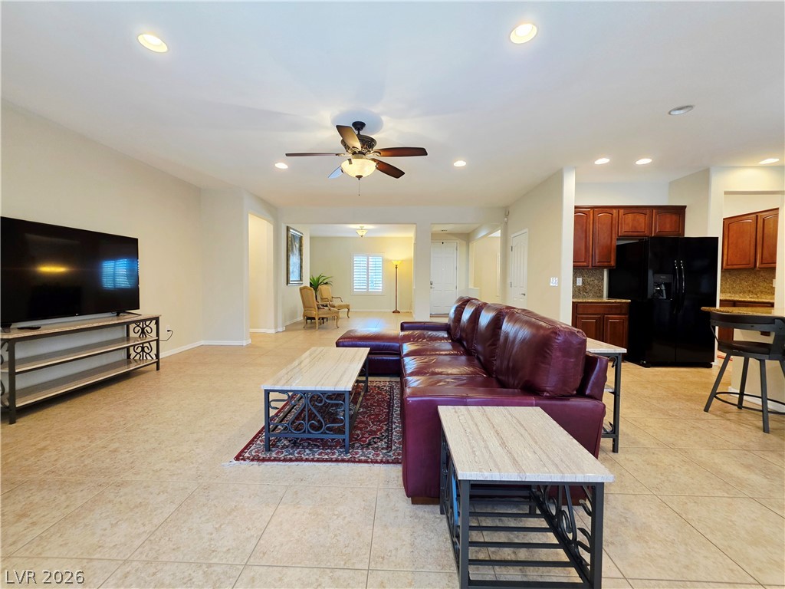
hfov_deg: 106.2
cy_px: 294
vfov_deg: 89.9
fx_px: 295
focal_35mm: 13
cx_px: 392
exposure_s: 1/60.2
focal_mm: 2.2
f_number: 1.9
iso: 160
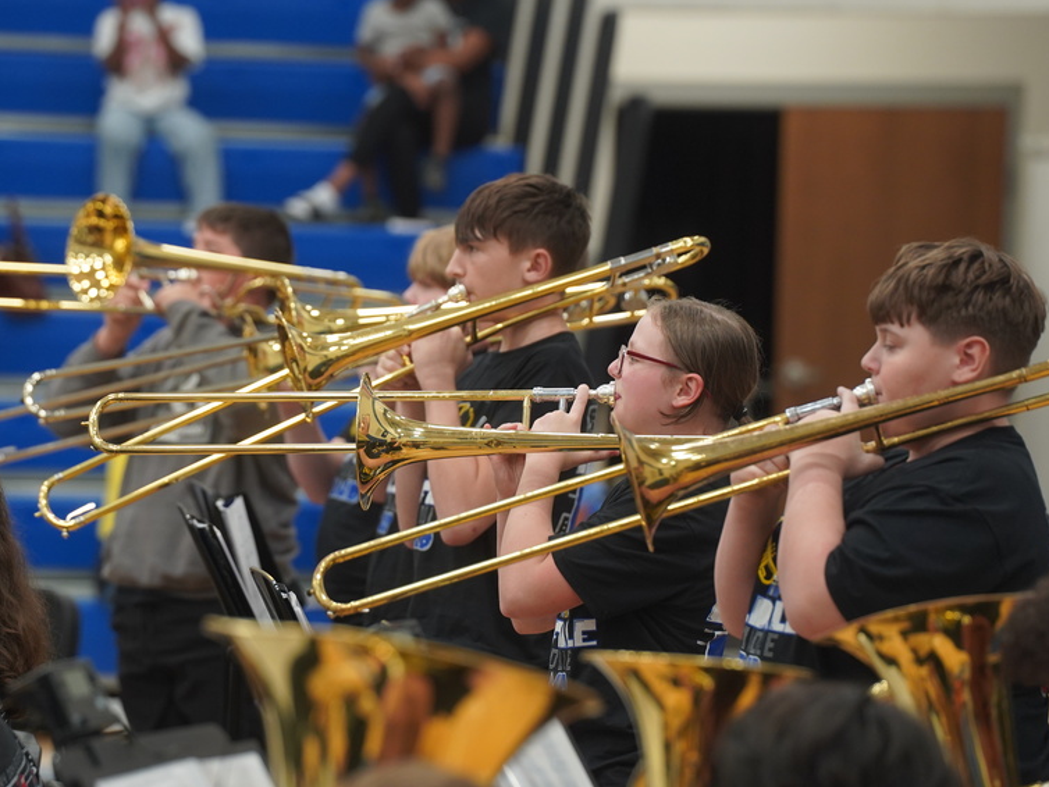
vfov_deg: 6.3
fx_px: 7124
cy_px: 439
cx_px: 412
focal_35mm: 235
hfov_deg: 8.4
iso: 1600
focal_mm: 180
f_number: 4
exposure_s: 1/200
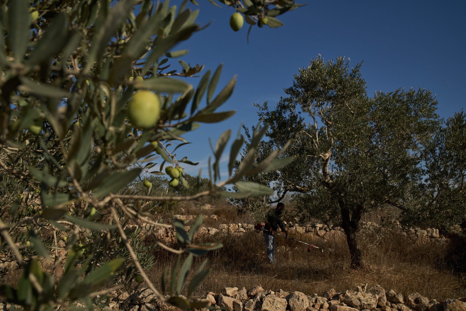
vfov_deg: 37.9
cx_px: 233
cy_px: 156
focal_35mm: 35
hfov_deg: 54.4
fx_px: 453
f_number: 13
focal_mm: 35
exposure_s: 1/1000
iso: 500
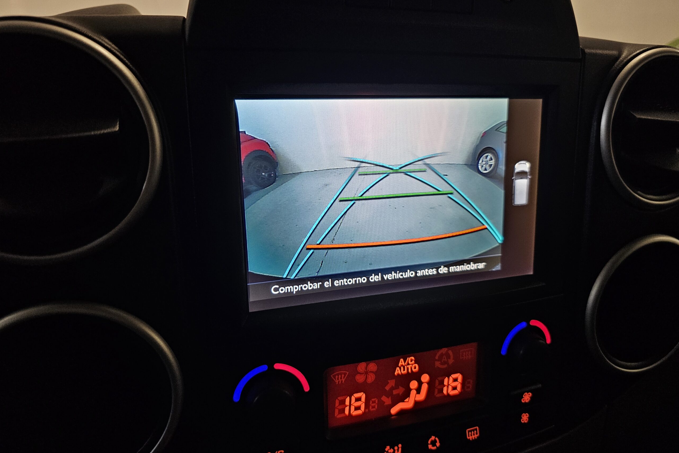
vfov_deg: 53.1
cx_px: 340
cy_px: 235
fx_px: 453
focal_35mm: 24
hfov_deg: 73.7
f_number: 1.7
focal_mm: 6.3
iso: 500
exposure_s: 1/142
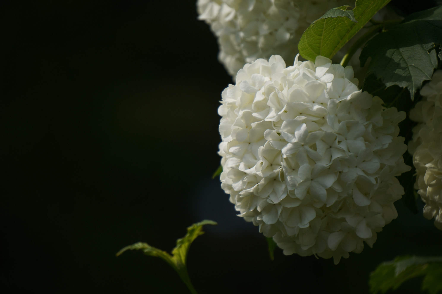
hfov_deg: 6.7
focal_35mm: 308
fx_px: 3771
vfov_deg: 4.5
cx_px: 221
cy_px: 147
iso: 100
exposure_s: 1/800
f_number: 6.3
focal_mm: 205
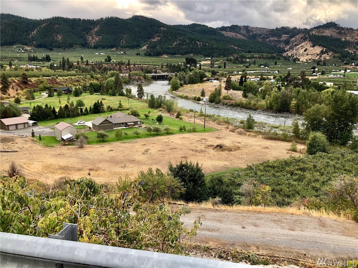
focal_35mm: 28
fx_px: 290
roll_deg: -2.6
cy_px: 134
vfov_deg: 49.7
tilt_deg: -12.7
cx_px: 179
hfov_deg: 63.4
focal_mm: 4
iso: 20
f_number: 1.8
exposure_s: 1/281
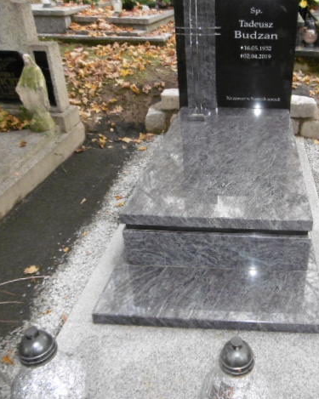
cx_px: 242
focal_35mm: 32
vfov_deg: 55.7
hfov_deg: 44.2
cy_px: 197
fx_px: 378
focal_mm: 4.3
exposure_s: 1/60
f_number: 3.1
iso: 320
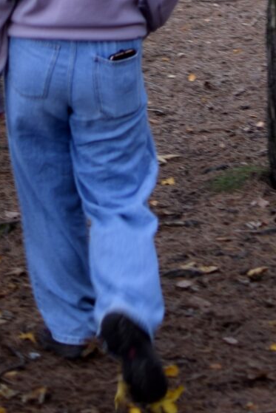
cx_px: 174
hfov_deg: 6.8
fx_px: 2332
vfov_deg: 9.9
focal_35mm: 203
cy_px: -160
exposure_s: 1/80
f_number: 1.8
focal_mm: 35
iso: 100
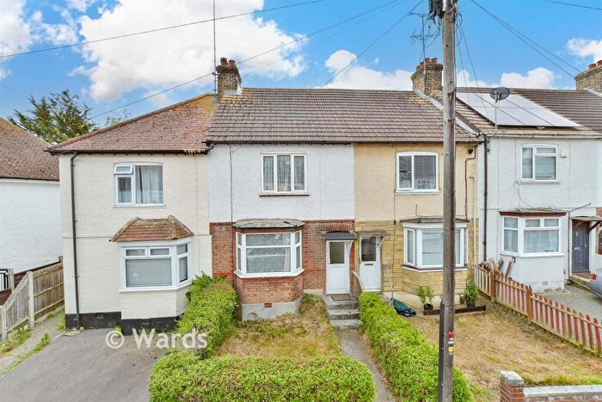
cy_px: 201
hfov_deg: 100.4
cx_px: 301
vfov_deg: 77.4
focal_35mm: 15
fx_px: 251
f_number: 9
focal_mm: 10
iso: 500
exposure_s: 1/320
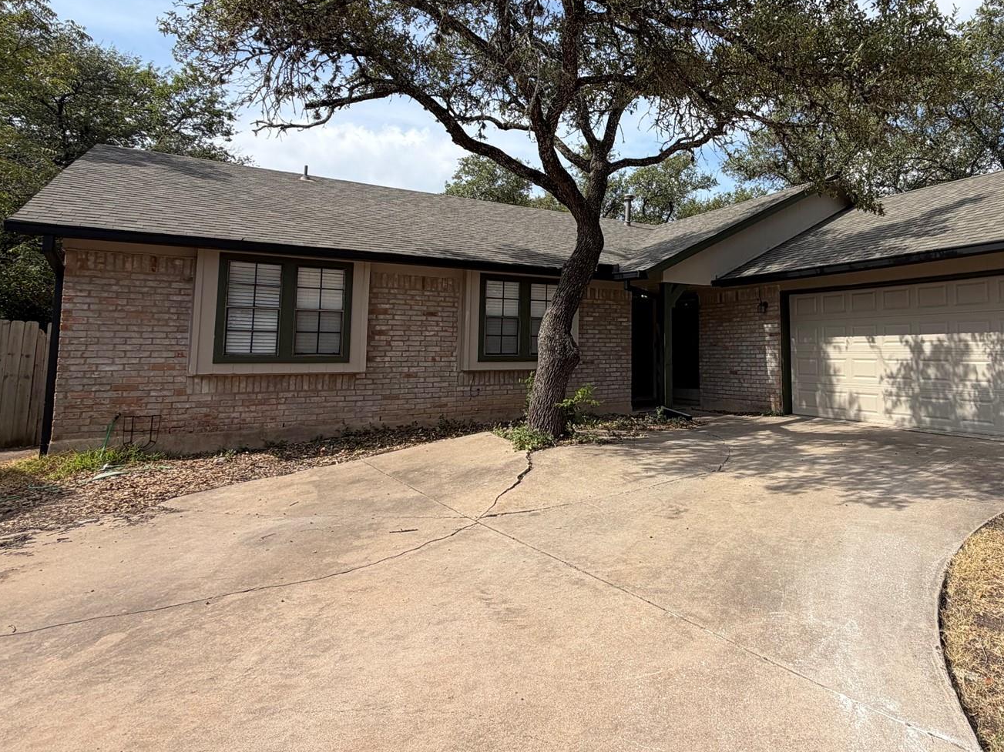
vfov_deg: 60.5
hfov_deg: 73.6
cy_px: 296
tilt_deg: +5.0
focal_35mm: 22
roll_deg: +0.5
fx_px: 638
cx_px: 686
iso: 20
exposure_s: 1/779
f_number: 2.2
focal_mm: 2.22
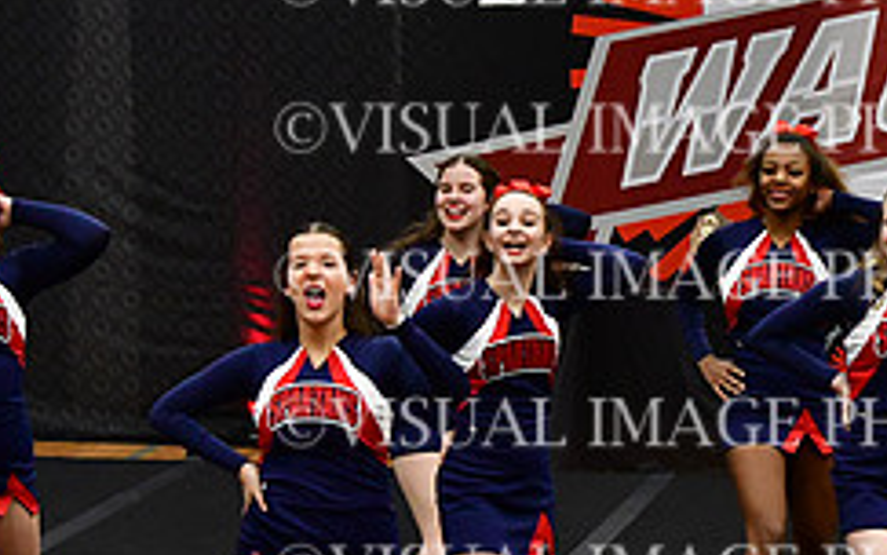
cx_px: 803
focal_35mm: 256
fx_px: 6190
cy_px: 349
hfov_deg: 8.2
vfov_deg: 5.1
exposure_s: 1/500
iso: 4000
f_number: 4
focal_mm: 70
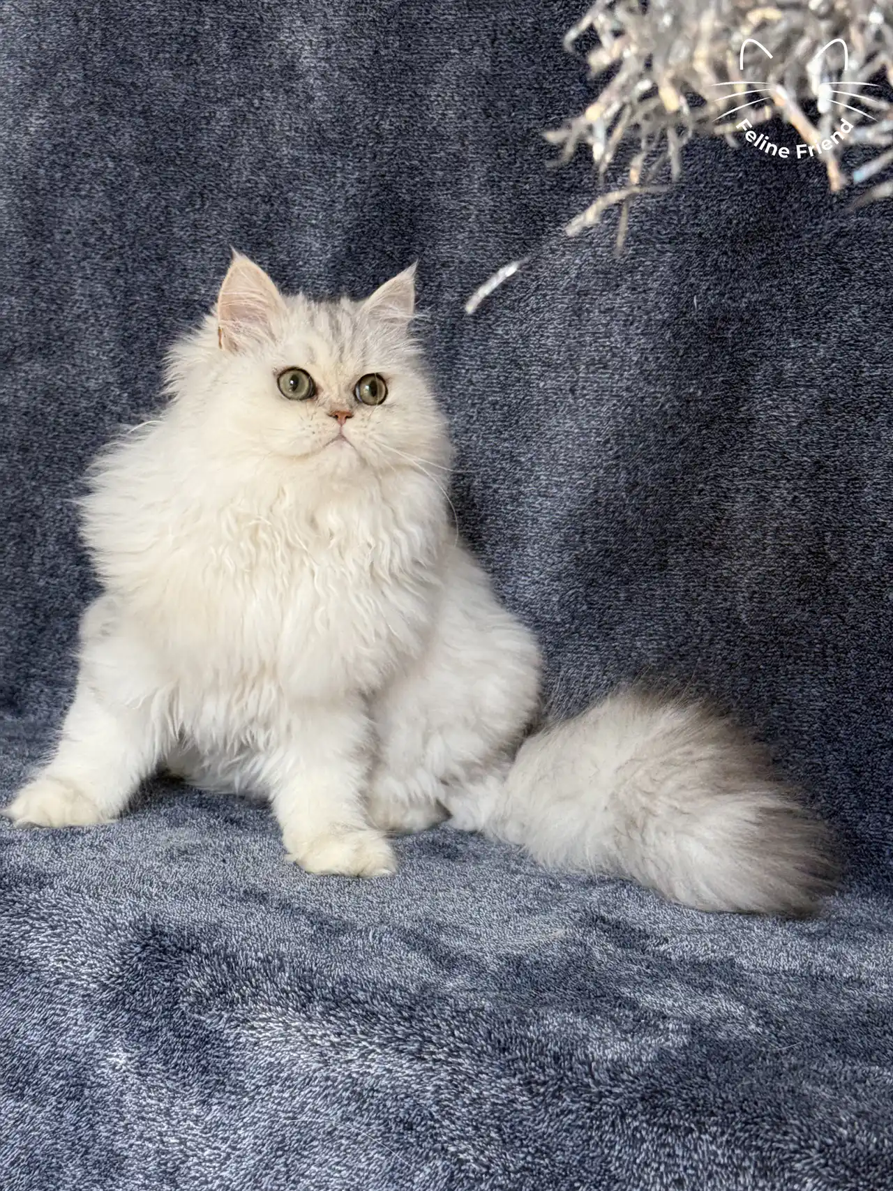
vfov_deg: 39.7
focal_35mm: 48
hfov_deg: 30.3
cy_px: 596
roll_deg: -5.8
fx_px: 1651
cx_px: 446
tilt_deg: -8.7
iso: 100
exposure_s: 1/221
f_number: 1.78
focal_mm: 6.76
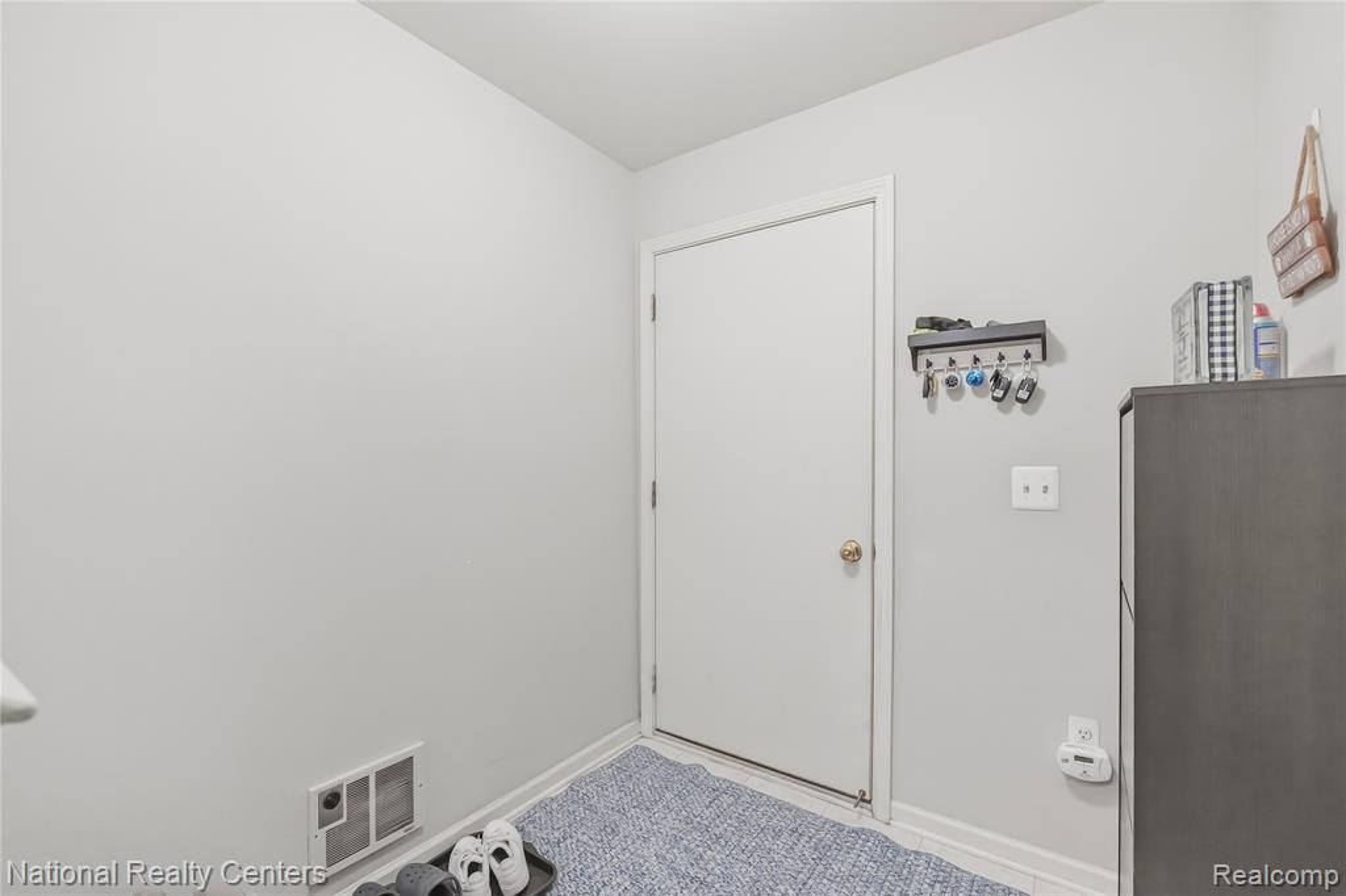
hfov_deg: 104.3
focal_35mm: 14
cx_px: 673
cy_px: 448
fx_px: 523
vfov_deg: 81.2
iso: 5000
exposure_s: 1/60
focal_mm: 14
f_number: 4
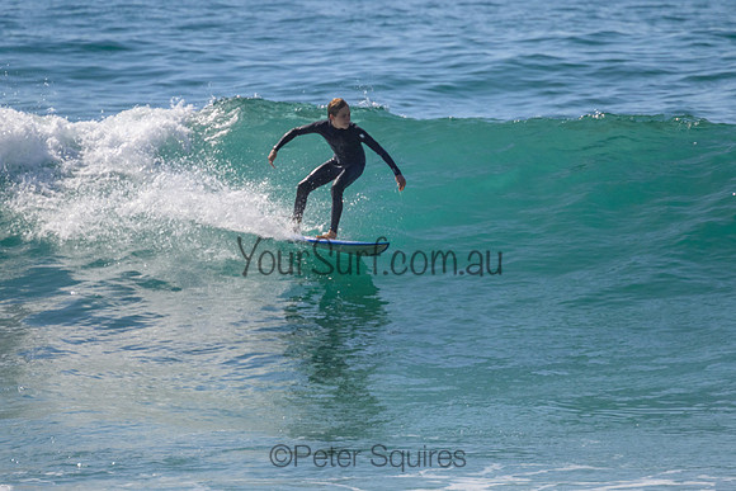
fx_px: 21944
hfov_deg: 1.9
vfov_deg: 1.3
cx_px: 376
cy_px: 171
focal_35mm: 1073
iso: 900
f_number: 11
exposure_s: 1/2000
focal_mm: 800
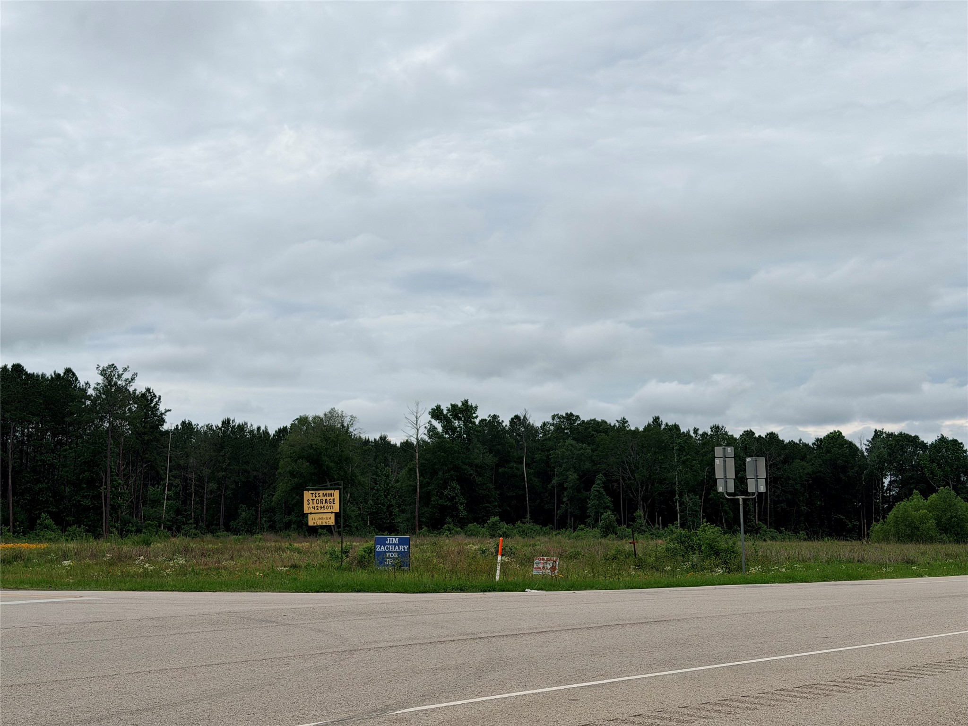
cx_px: 484
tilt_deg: +6.0
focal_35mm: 48
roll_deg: -0.4
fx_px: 1342
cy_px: 363
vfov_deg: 30.3
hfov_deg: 39.7
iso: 64
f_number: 1.78
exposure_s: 1/7874
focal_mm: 6.76
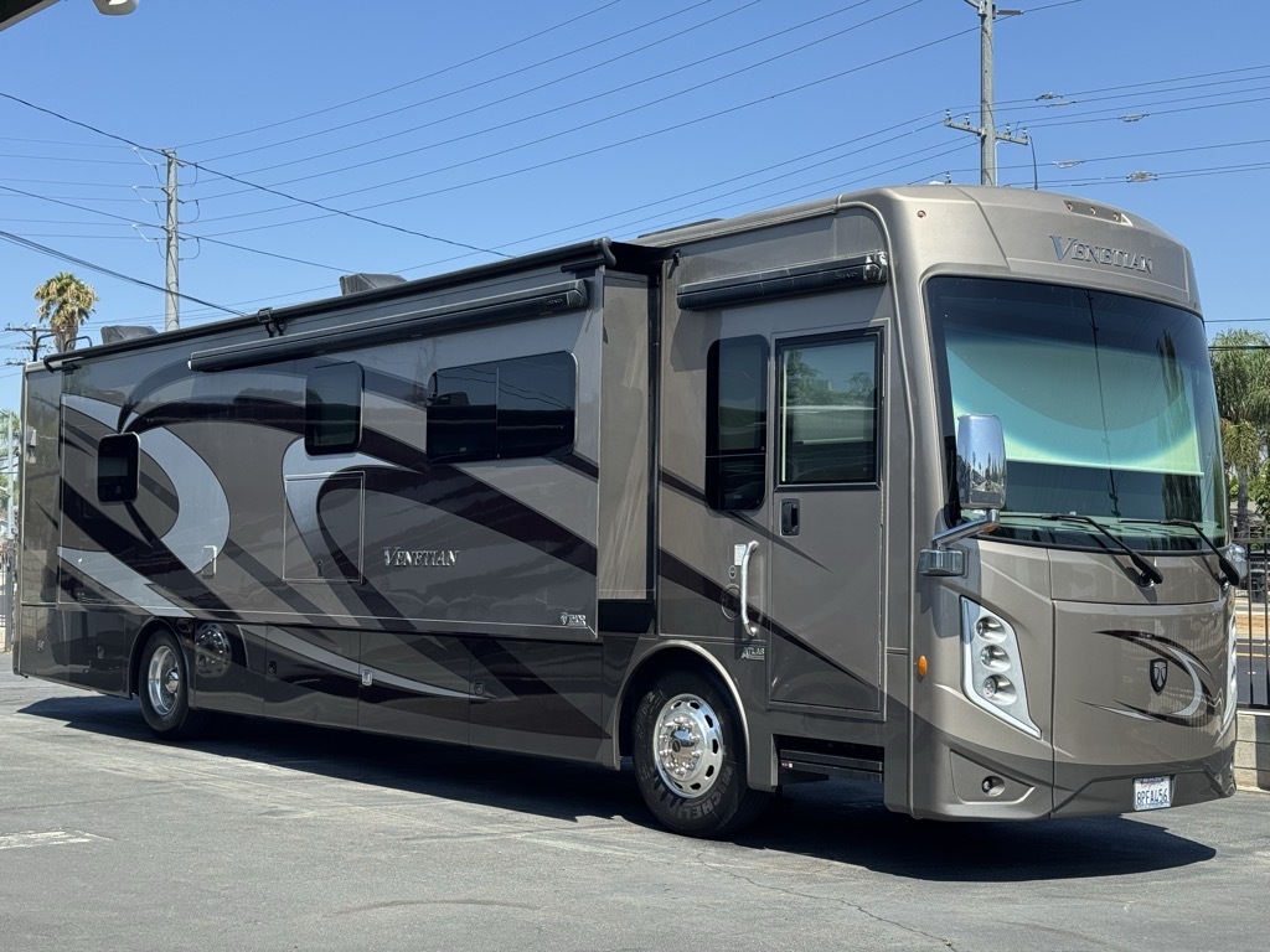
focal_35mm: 48
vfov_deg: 30.3
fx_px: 1761
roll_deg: -0.1
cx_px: 635
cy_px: 476
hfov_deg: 39.7
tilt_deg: +2.0
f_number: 1.78
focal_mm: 6.76
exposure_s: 1/2513
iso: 64
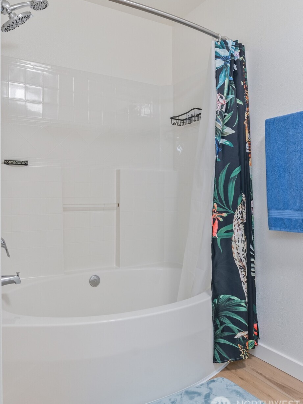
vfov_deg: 65.2
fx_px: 315
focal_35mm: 27
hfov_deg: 51.3
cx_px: 153
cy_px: 186
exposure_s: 1/13
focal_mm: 16
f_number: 9
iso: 250
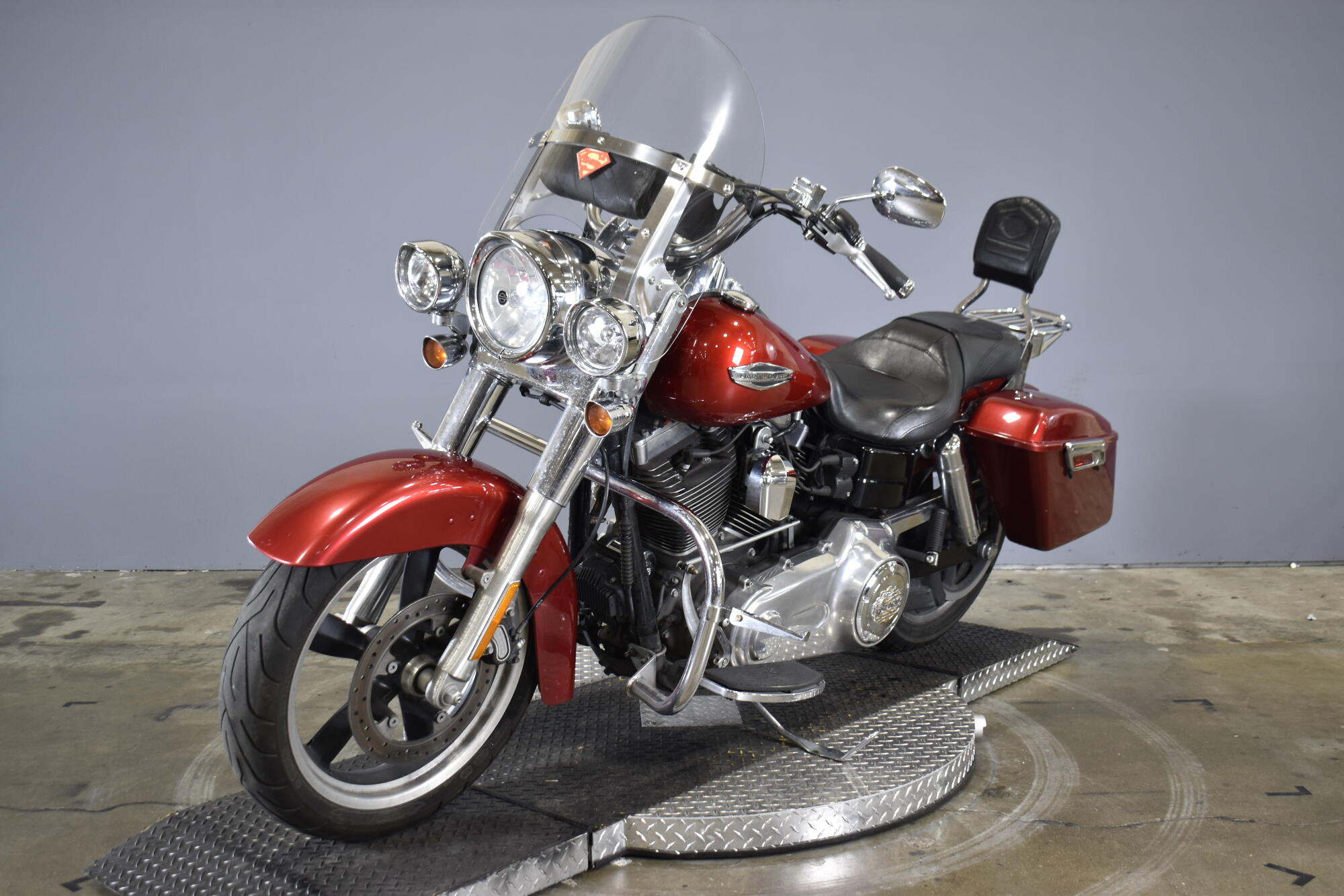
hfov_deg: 51.3
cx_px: 672
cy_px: 448
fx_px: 1400
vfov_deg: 35.5
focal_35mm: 38
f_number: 4
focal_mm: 25
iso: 400
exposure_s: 1/25
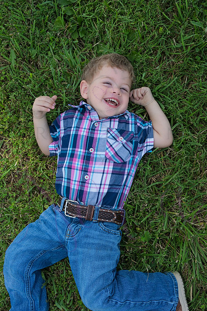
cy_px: 159
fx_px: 259
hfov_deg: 43.5
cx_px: 106
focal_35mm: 30
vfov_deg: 62.0
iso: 400
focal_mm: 29
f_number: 5.6
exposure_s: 1/200
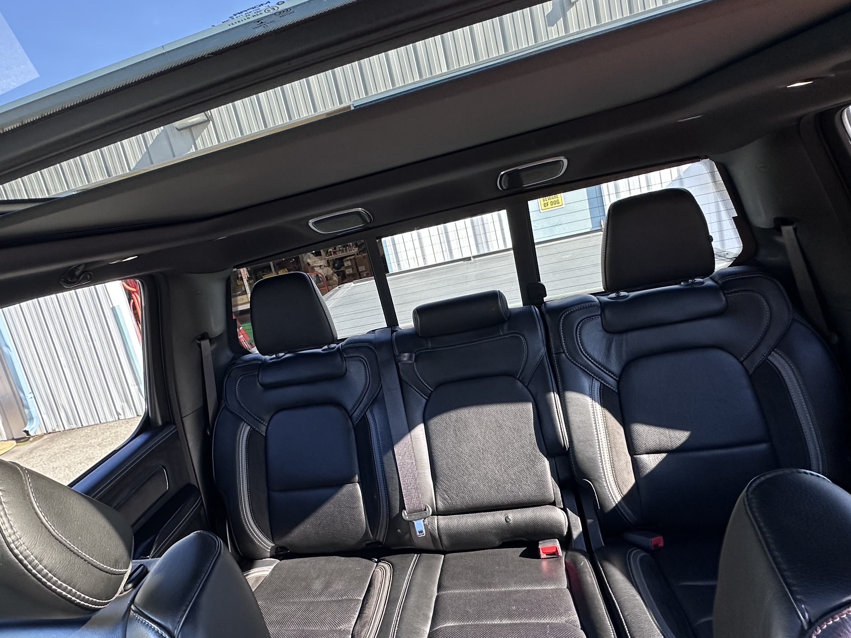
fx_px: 541
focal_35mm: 22
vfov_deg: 61.1
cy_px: 317
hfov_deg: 75.7
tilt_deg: -9.2
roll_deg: +14.1
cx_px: 349
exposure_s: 1/99
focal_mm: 2.22
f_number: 2.2
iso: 125
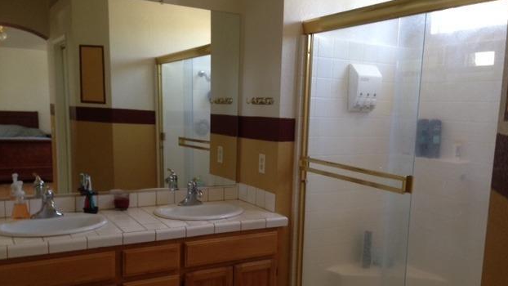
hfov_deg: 54.0
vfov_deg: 31.8
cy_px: 181
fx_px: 498
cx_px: 259
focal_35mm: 37
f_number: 2.4
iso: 100
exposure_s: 1/20
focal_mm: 4.12
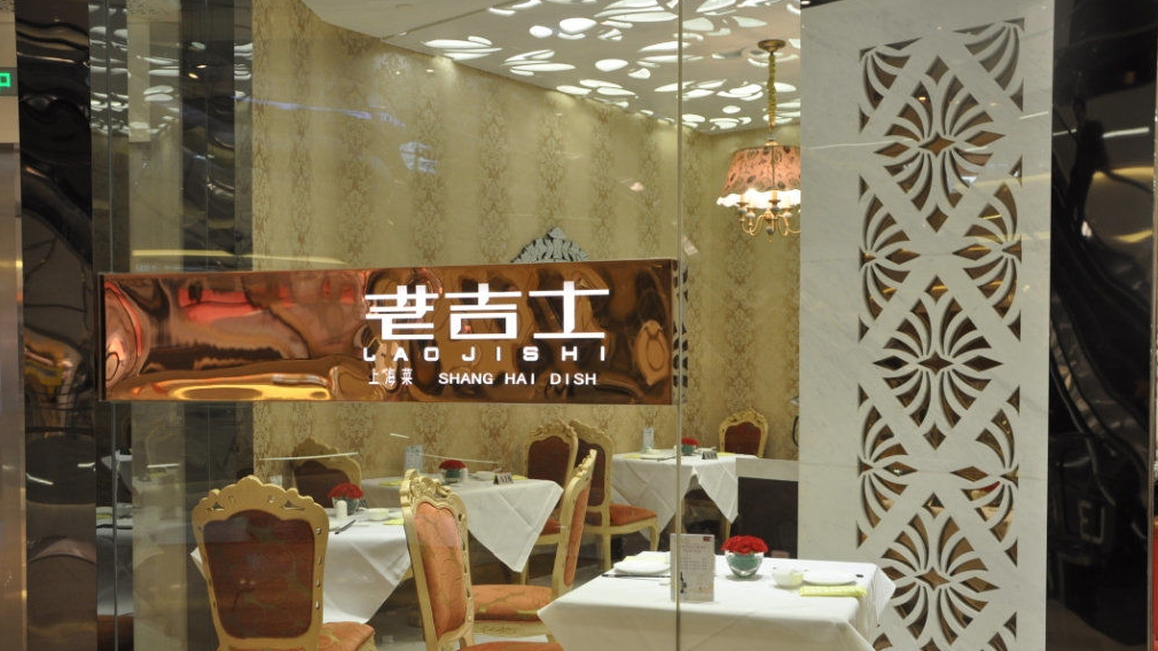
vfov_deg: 33.6
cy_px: 384
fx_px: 1075
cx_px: 581
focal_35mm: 35
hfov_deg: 56.6
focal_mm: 22
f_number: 5
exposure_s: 1/25
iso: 400
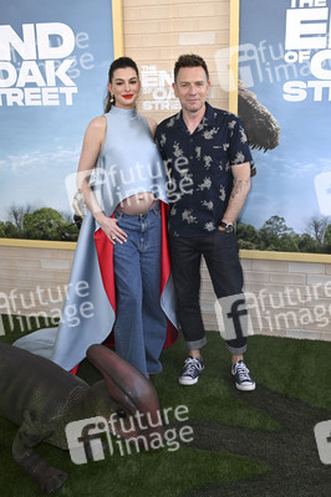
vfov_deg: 50.7
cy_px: 248
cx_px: 166
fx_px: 525
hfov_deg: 35.0
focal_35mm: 38
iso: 640
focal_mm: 38
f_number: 6.3
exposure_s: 1/250
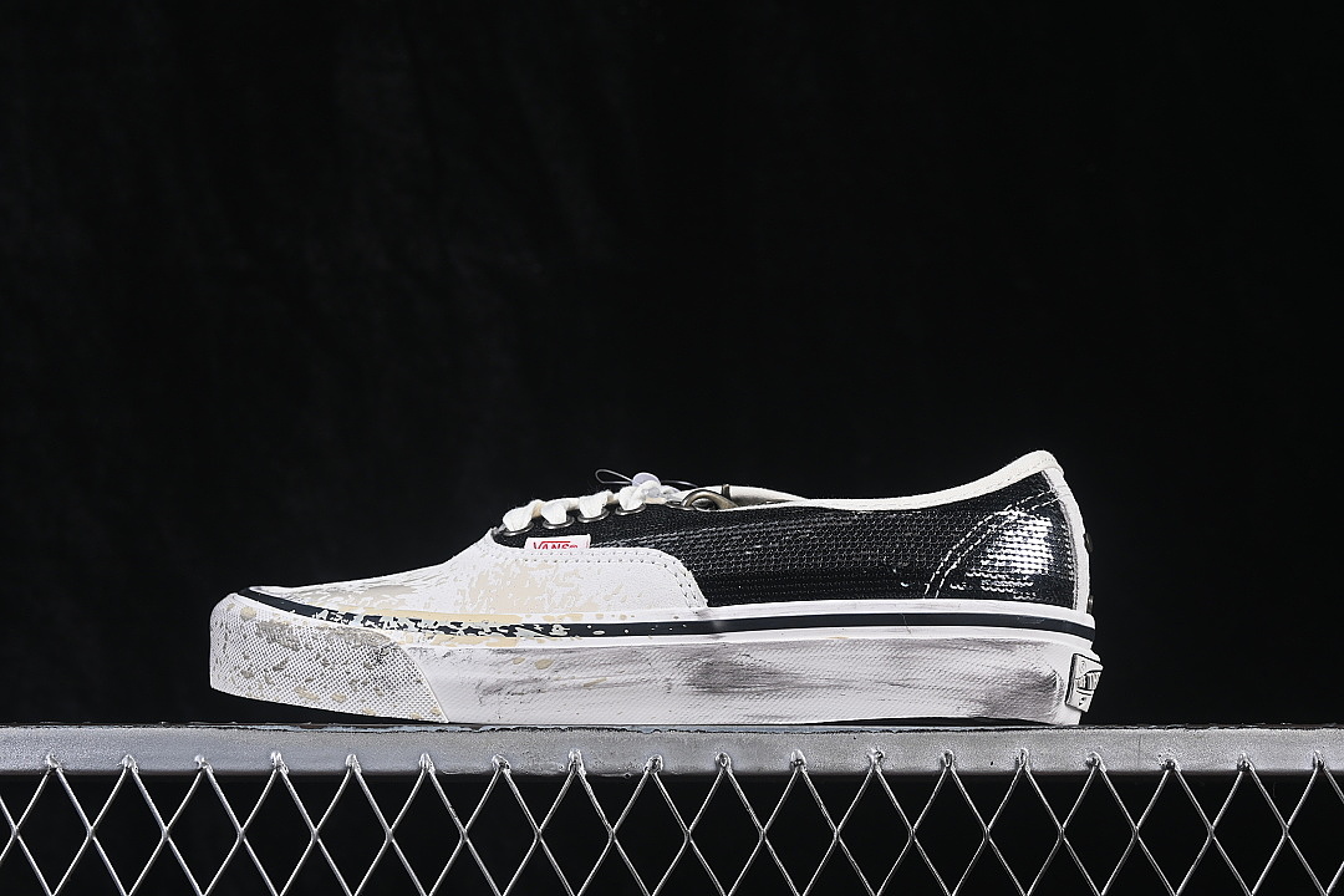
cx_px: 672
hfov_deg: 27.0
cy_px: 448
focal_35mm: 75
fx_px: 2800
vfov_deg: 18.2
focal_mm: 50
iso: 160
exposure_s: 1/80
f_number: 8
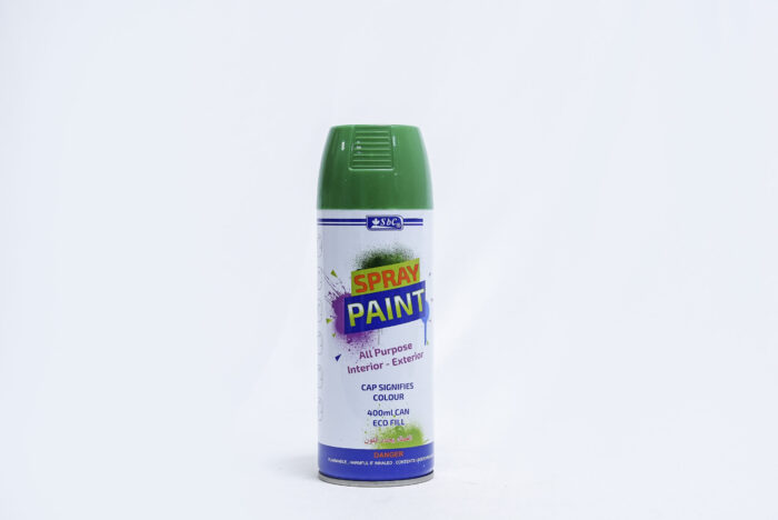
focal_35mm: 70
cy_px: 260
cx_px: 389
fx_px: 1514
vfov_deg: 19.5
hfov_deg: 28.8
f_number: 9
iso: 3200
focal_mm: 70
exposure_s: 1/200
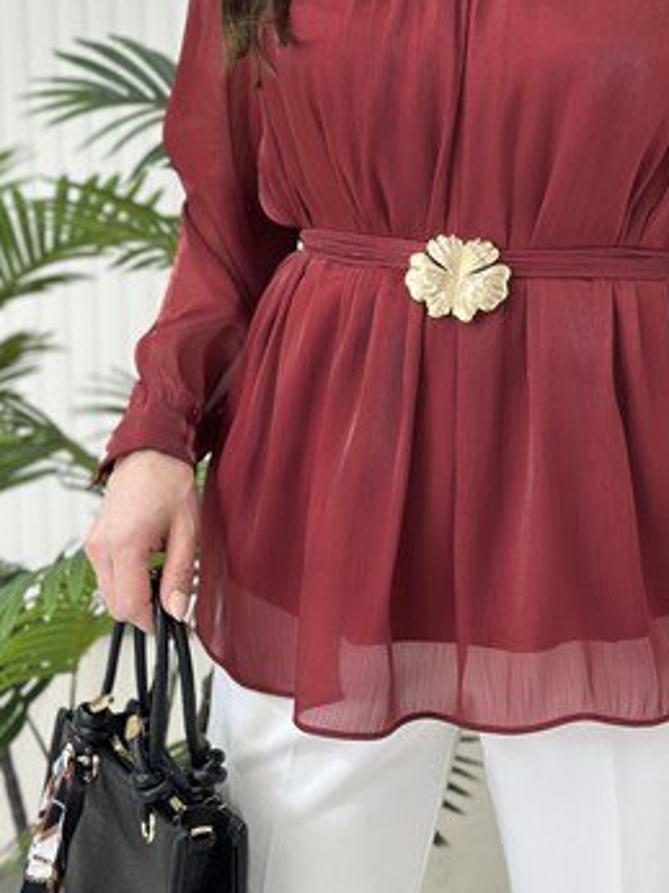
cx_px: 473
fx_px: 1909
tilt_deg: -11.1
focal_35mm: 74
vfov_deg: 26.1
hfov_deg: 19.8
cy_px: 272
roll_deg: -2.1
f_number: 1.78
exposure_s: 1/121
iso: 125
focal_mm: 6.86
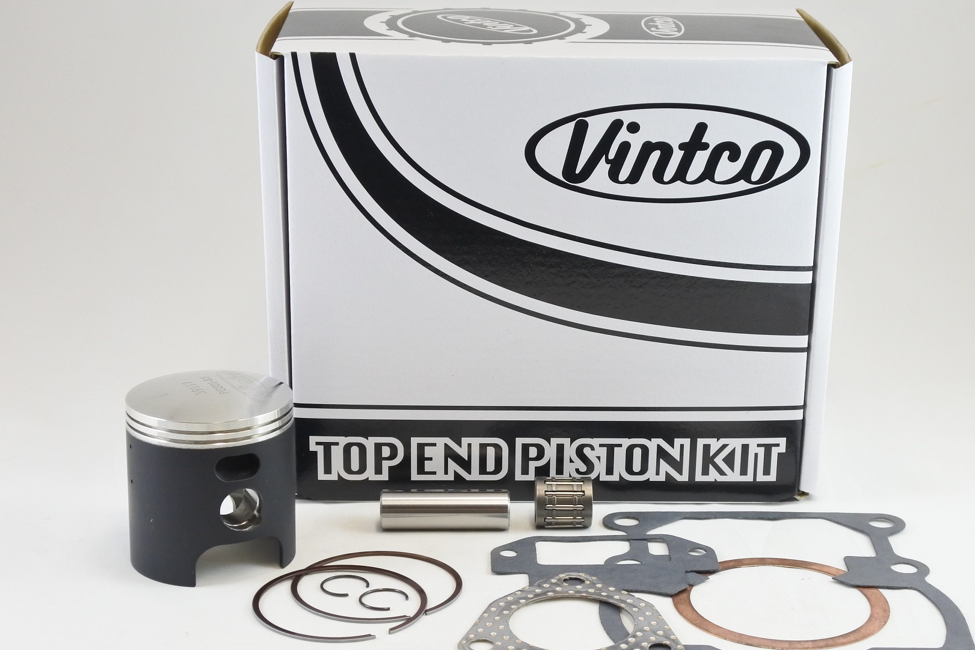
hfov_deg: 36.2
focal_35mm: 55
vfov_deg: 24.6
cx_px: 541
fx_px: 1490
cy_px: 369
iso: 560
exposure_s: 1/125
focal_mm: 17.6
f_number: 4.5
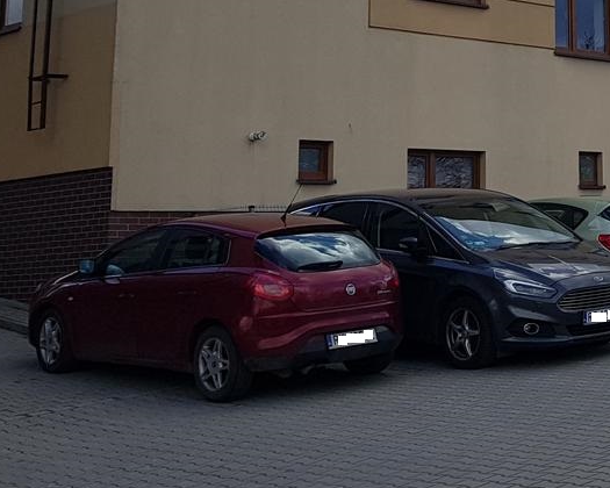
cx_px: 704
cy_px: -24
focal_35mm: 78
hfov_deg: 22.7
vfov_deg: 19.0
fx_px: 1408
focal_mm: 4.3
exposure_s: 1/2012
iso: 40
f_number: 1.7
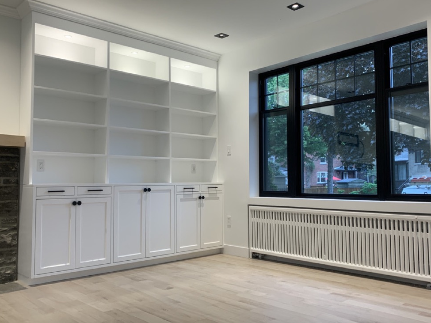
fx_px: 398
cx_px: 225
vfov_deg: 44.2
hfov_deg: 56.8
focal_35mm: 32
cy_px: 161
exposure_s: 1/60
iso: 50
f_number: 1.8
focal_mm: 4.25
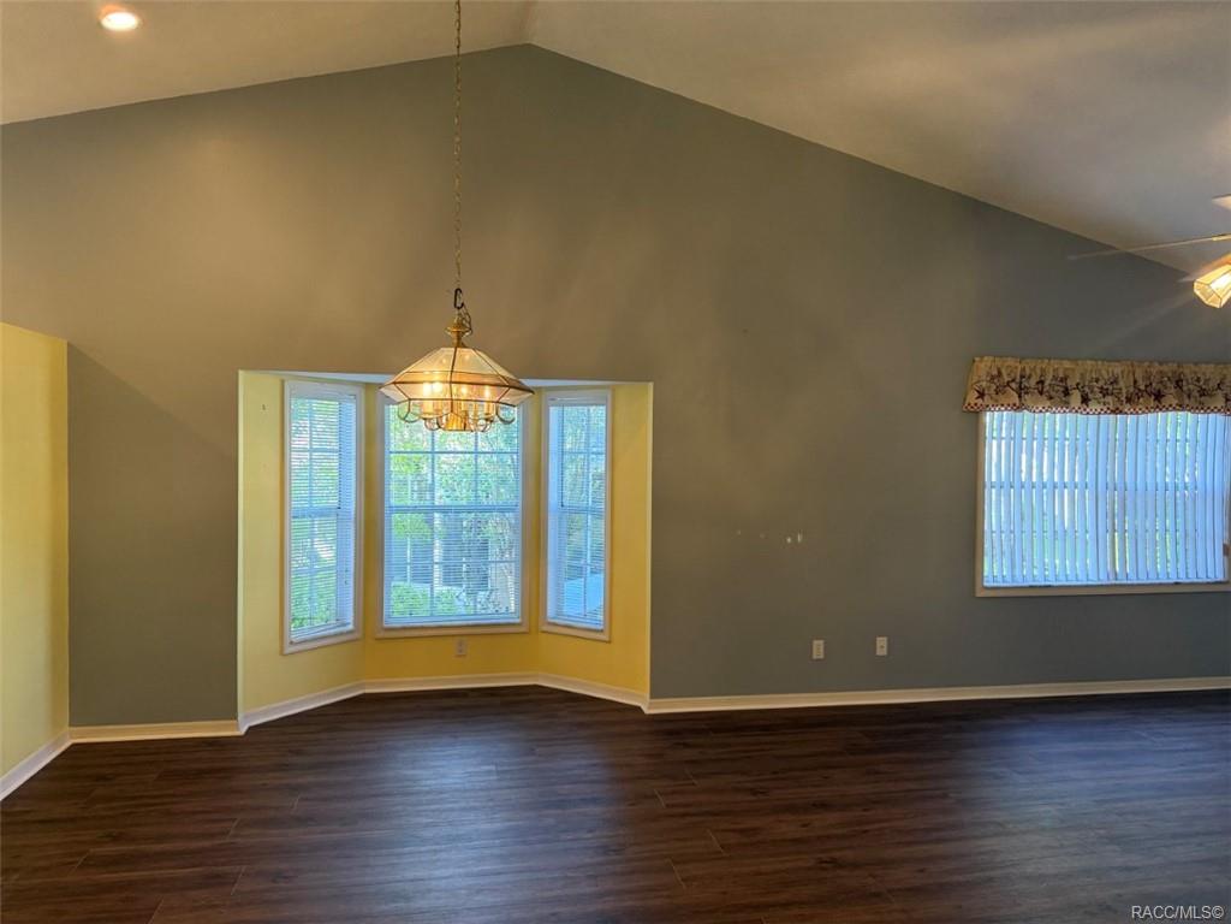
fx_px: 853
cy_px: 462
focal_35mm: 24
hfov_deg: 71.6
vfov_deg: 56.8
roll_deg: +0.0
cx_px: 616
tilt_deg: -1.2
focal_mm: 6.76
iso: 320
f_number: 1.78
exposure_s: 1/120
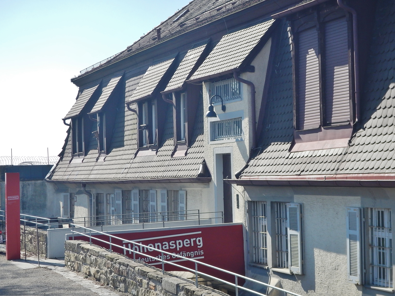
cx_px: 198
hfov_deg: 21.5
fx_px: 1038
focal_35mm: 91
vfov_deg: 16.2
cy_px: 148
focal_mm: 16.4
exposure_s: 1/800
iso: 125
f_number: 4.5
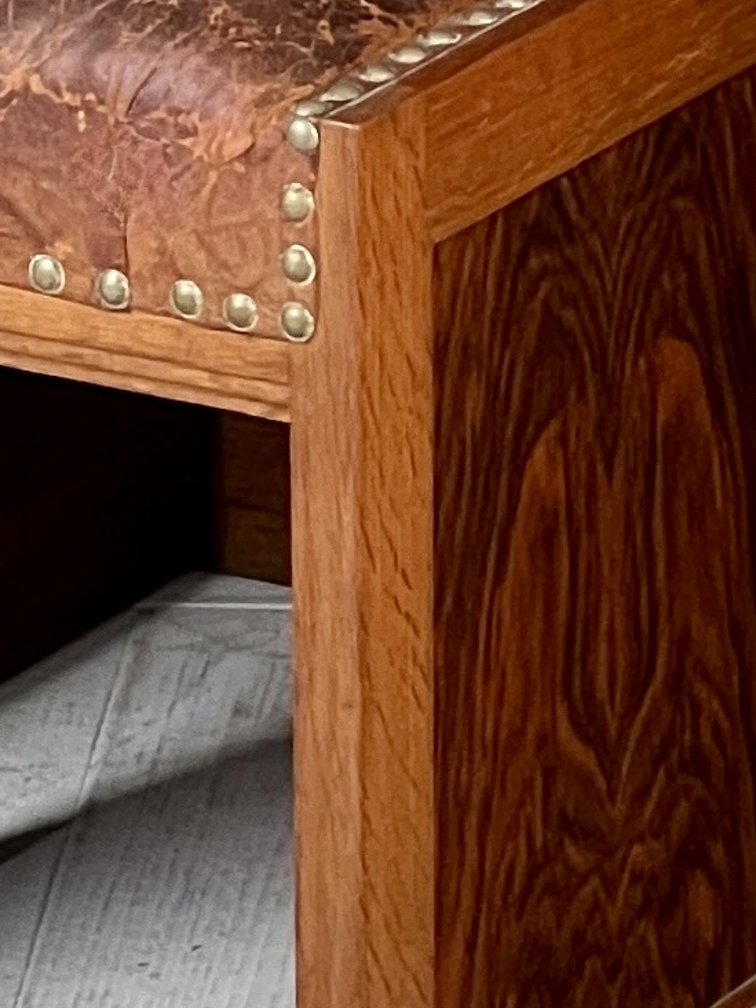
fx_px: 12347
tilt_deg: -13.4
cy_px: -770
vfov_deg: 4.6
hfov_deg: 3.5
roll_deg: +1.0
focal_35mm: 424
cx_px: 589
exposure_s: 1/60
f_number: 2.8
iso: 200
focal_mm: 9
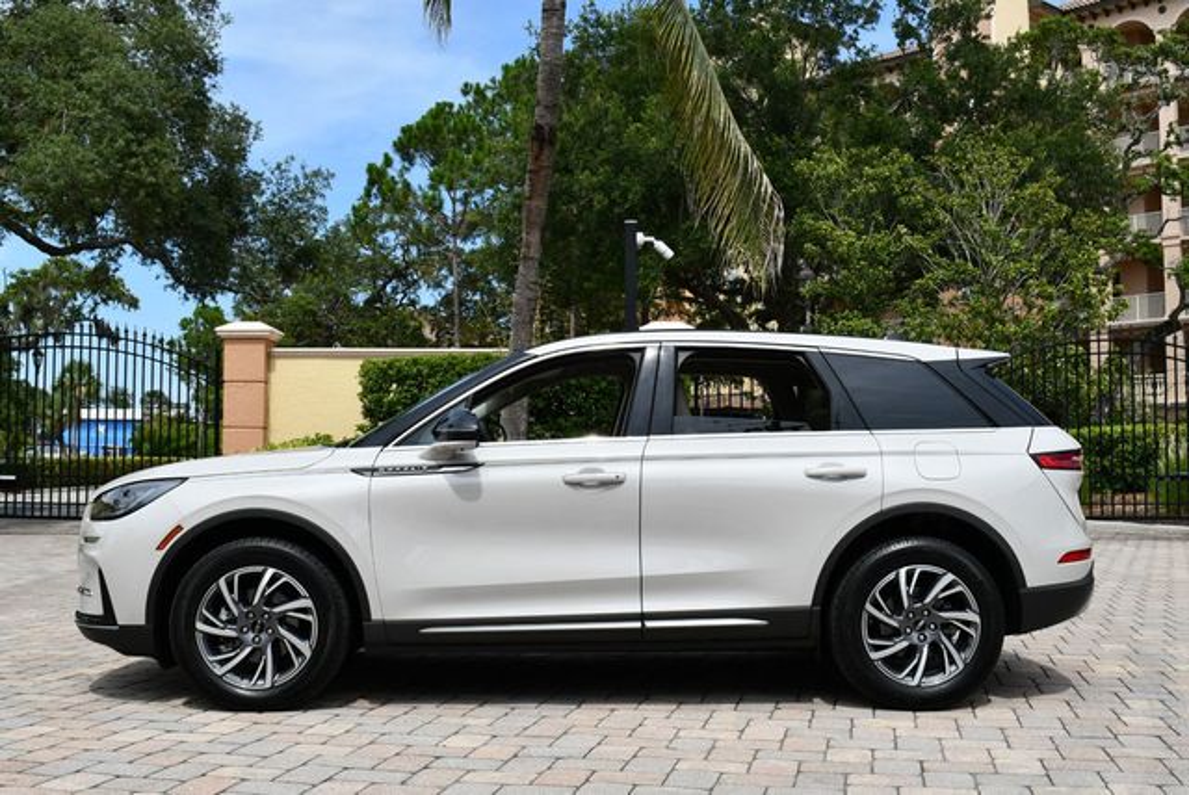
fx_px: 1322
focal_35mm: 40
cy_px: 398
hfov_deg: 48.4
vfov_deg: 33.5
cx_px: 594
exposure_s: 1/250
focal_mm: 20
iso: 100
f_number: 8
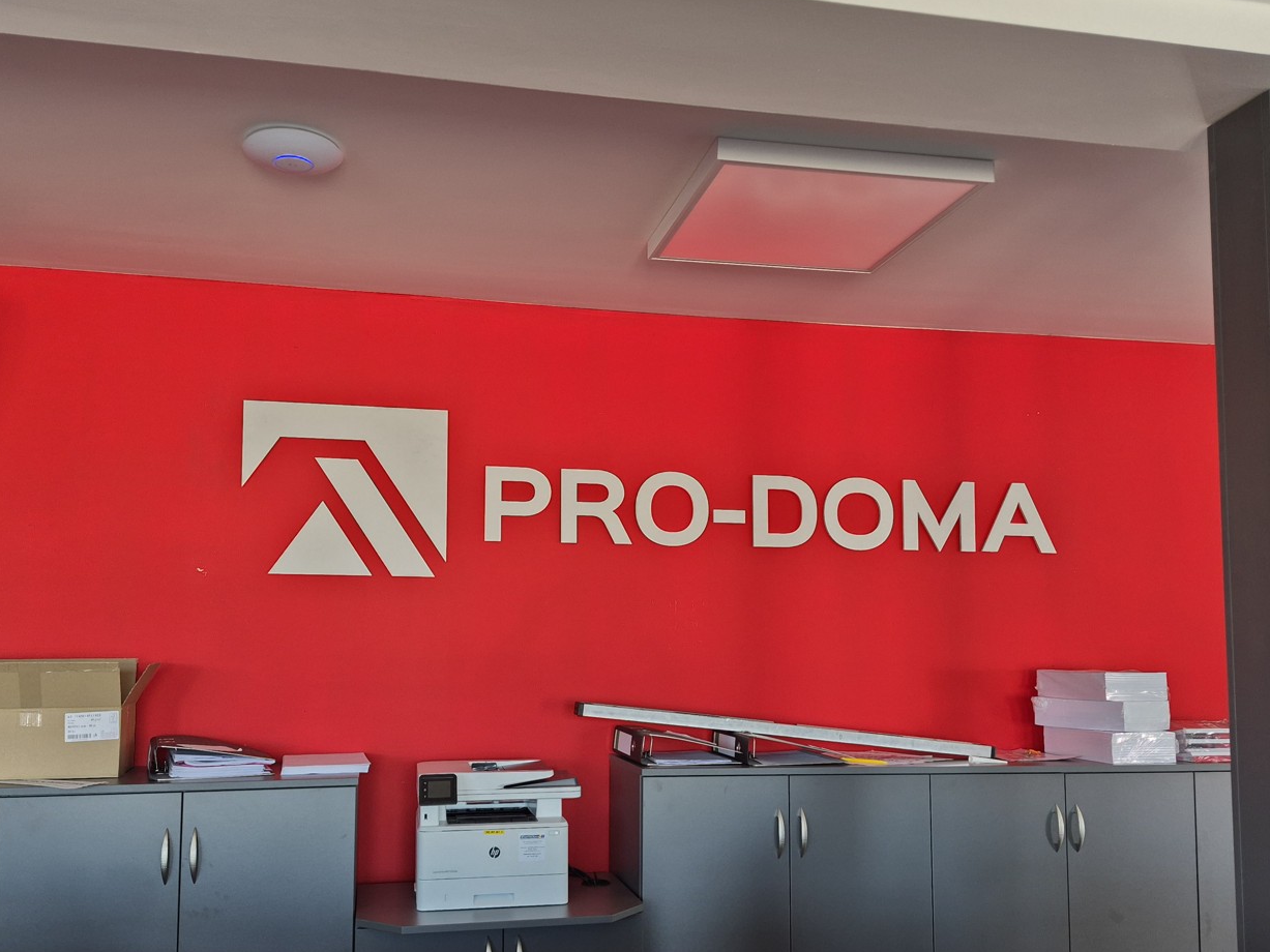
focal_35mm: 30
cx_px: 624
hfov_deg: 60.0
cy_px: 566
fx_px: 1101
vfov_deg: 46.6
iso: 125
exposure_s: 1/100
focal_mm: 5.4
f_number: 1.8
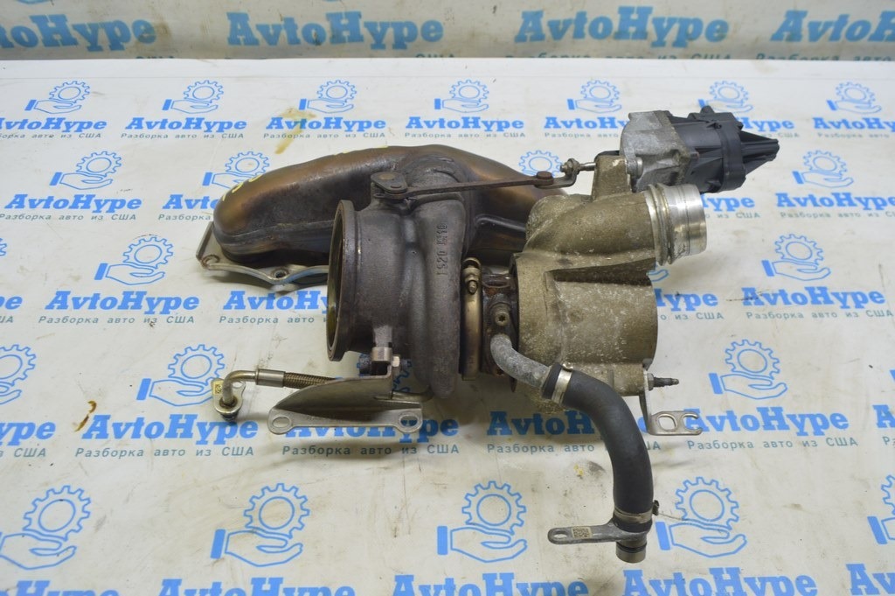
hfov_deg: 62.0
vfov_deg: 43.5
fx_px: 745
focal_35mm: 30
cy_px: 298
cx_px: 448
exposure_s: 1/20
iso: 400
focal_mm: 20
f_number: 5.6
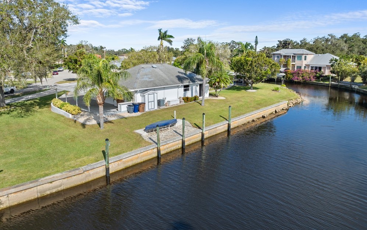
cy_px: 104
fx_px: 260
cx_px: 183
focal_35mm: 26
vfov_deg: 47.6
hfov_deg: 70.4
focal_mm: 12.29
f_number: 2.8
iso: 110
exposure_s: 1/1000
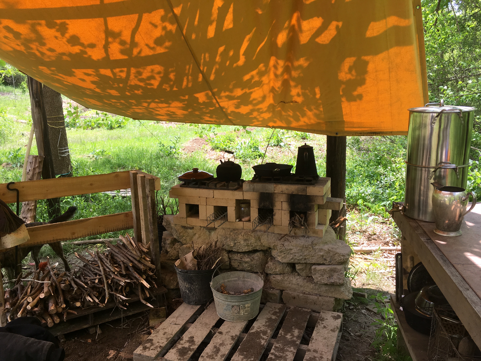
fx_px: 403
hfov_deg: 61.7
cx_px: 240
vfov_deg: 48.2
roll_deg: +2.9
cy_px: 180
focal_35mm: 29
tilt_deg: -13.7
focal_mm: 4.15
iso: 25
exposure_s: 1/316
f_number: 2.2
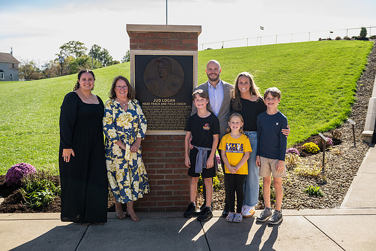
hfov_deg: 53.1
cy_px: 126
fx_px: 376
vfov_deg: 36.9
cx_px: 188
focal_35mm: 36
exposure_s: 1/200
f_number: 3.5
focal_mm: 36
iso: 40
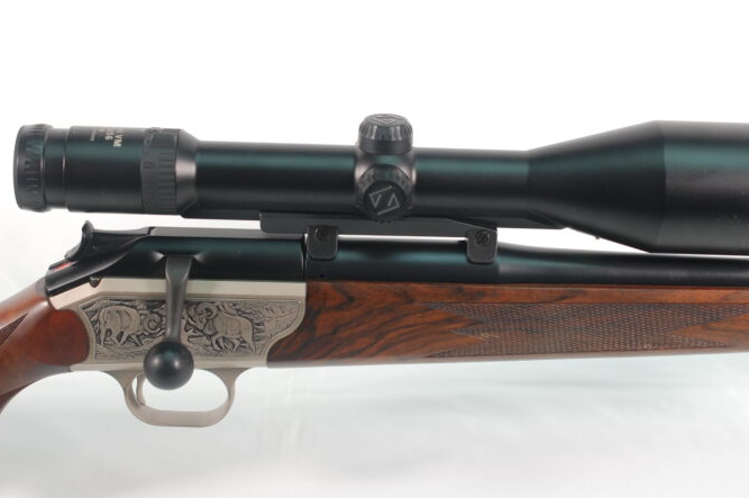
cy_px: 229
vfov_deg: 18.9
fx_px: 1496
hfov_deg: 28.1
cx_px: 385
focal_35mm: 72
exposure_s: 1/80
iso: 400
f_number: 4.5
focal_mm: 40
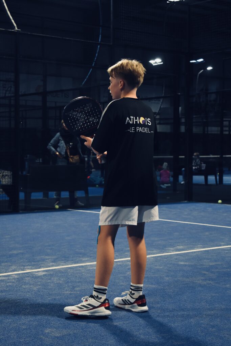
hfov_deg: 18.9
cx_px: 116
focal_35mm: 72
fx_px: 693
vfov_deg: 28.1
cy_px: 173
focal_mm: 48
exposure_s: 1/125
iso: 1600
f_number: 5.3
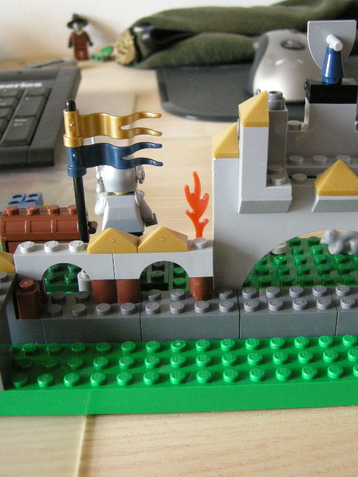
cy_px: 239
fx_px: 676
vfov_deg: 38.9
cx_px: 249
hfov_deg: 29.4
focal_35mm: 49
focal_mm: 7.5
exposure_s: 1/54.7
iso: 400
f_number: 2.7
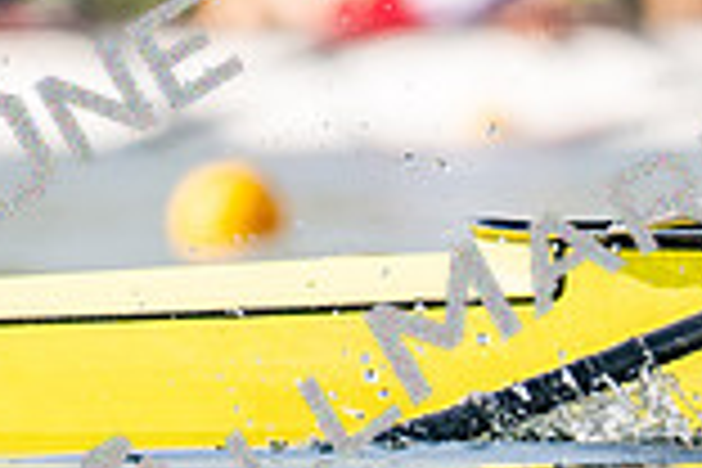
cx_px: 990
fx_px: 65359
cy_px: -63
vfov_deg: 0.4
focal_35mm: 3352
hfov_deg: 0.6
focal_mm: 600
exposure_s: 1/2500
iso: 180
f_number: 4
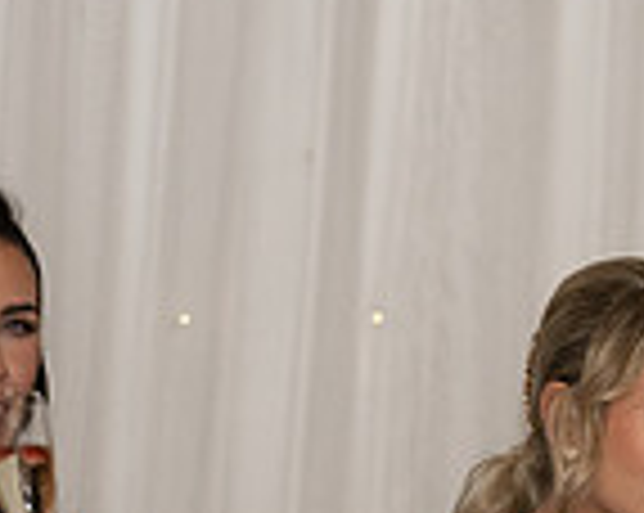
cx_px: 815
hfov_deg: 2.7
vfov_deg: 2.1
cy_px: 515
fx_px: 13781
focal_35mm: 724
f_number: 2.8
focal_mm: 190
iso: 400
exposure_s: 1/160
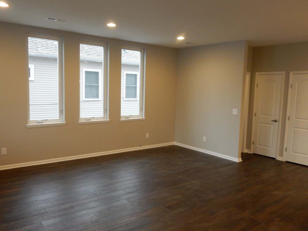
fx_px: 267
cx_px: 154
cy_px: 116
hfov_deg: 60.0
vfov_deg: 46.8
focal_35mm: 30
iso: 400
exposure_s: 1/30
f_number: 4
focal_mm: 5.4
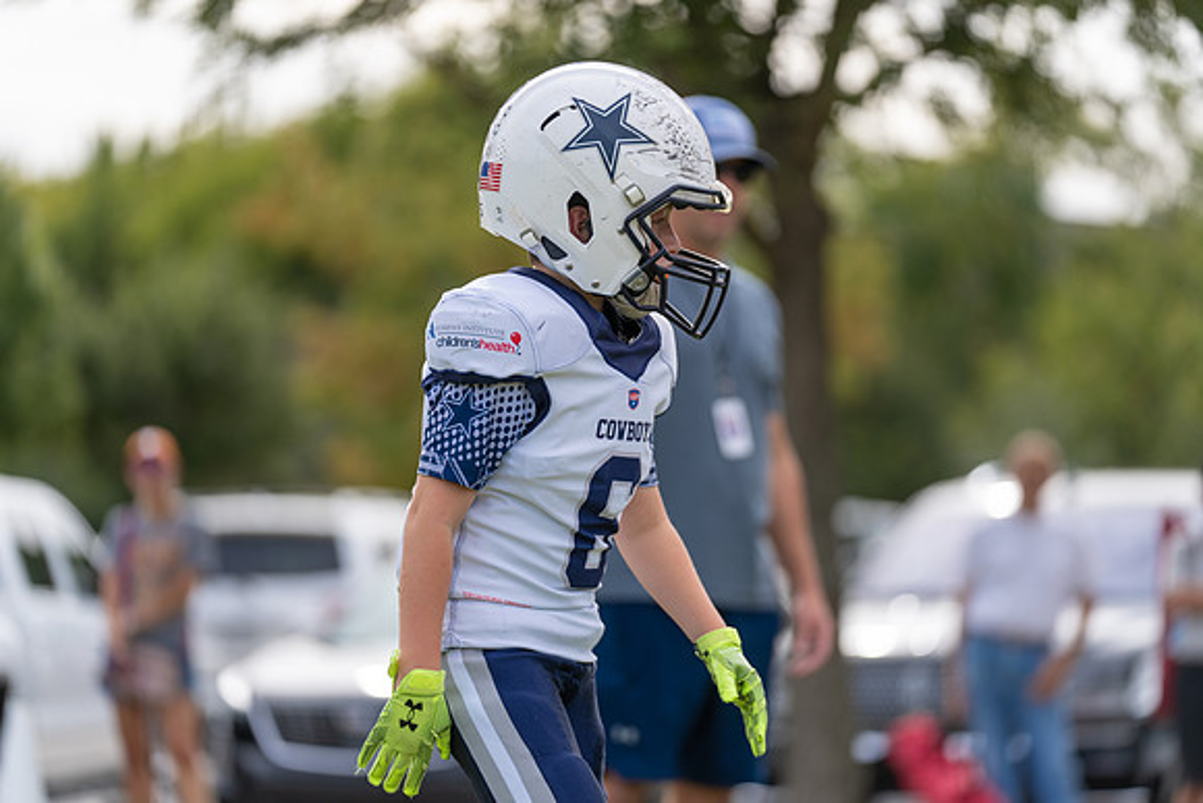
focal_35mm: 171
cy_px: 402
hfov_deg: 12.0
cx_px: 602
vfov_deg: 8.0
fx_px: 5715
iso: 125
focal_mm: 171
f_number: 2.8
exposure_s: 1/1250
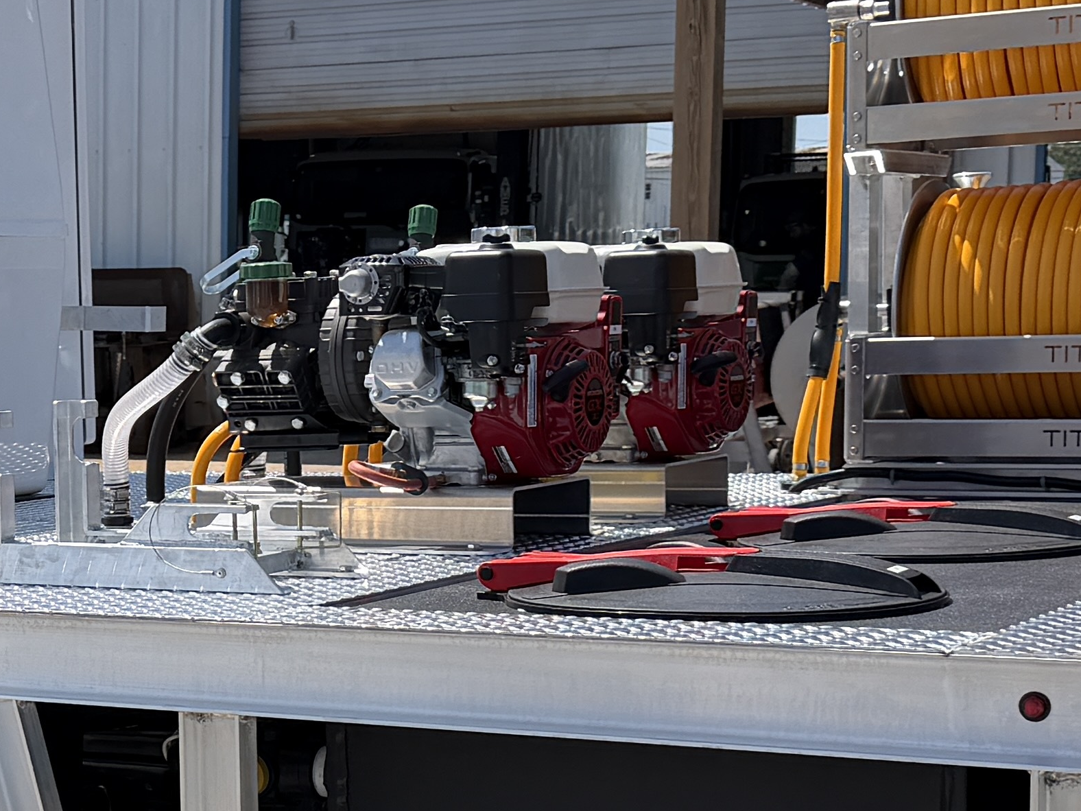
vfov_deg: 16.9
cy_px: 625
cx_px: -124
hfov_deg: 21.3
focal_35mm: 87
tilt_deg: -7.7
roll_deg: +0.7
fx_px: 2717
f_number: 1.78
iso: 80
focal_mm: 6.76
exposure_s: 1/4673
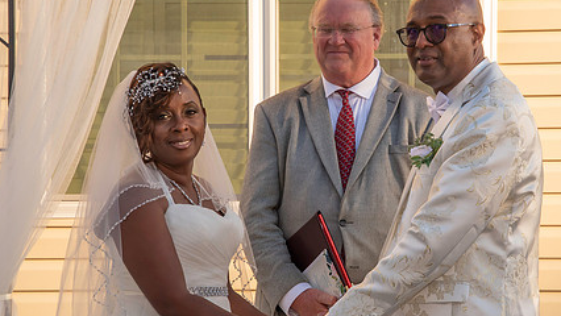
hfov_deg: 17.3
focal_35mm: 124
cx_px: 320
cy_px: 172
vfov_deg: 9.8
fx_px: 1845
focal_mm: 58
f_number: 9
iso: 400
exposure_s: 1/250
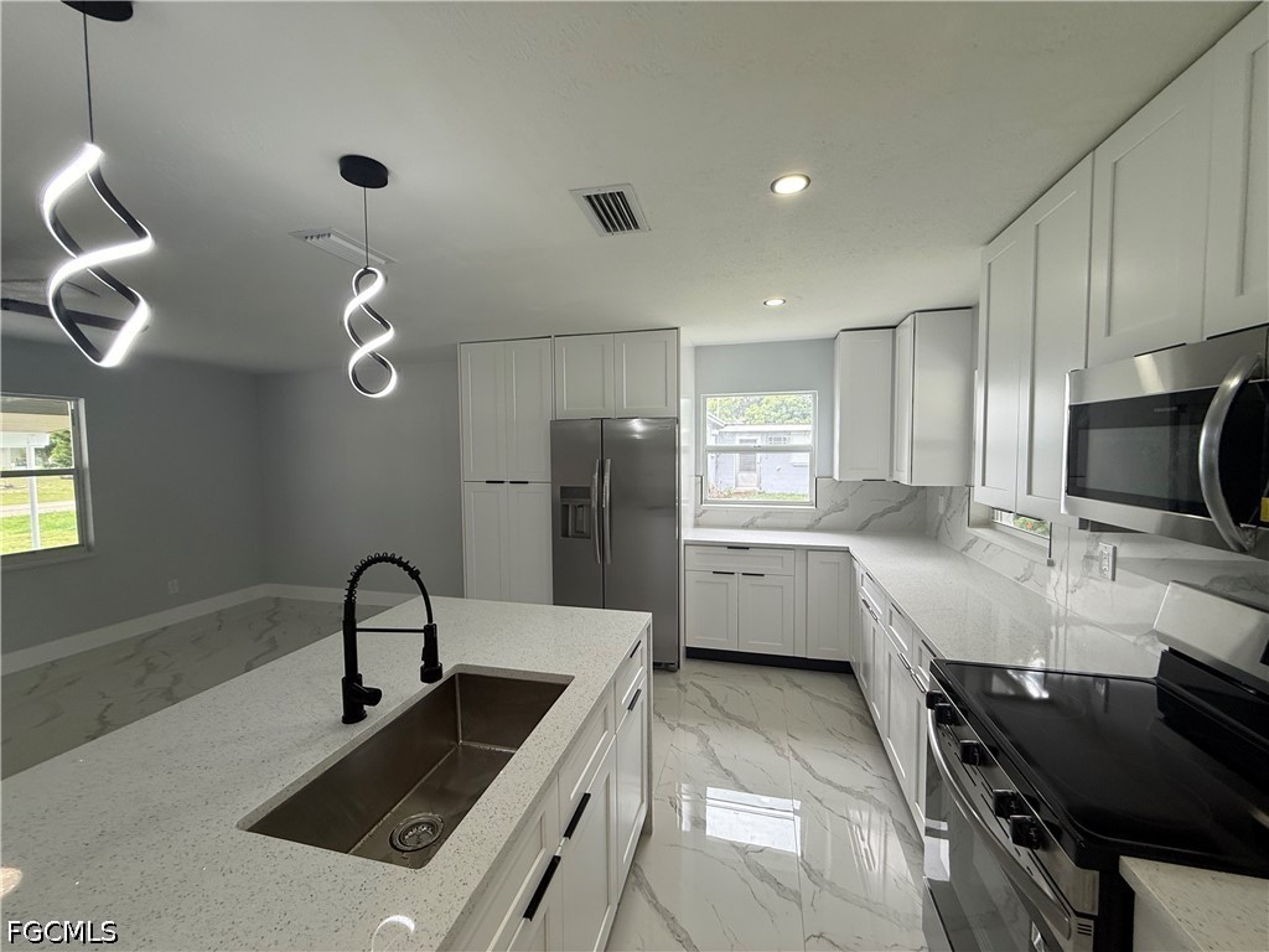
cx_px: 634
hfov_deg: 102.1
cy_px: 476
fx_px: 513
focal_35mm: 14
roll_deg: -0.1
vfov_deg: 85.7
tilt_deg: -3.4
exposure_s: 1/120
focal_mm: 2.22
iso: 80
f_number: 2.2
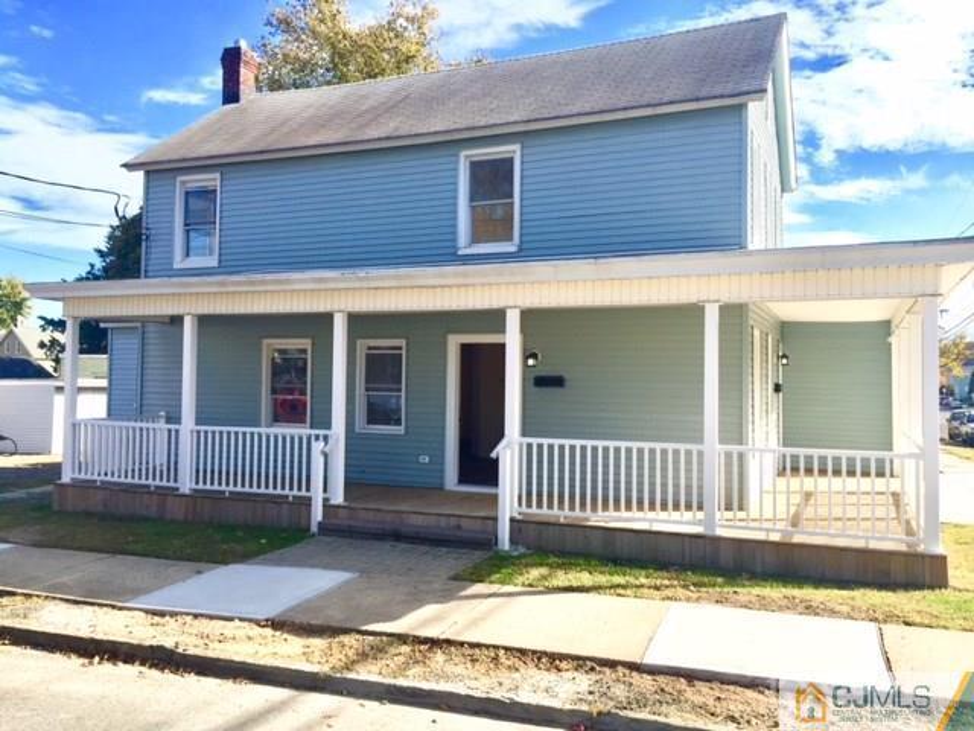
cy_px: 366
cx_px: 487
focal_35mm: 29
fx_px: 816
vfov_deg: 48.2
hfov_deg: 61.7
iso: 32
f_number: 2.2
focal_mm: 4.15
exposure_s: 1/1464
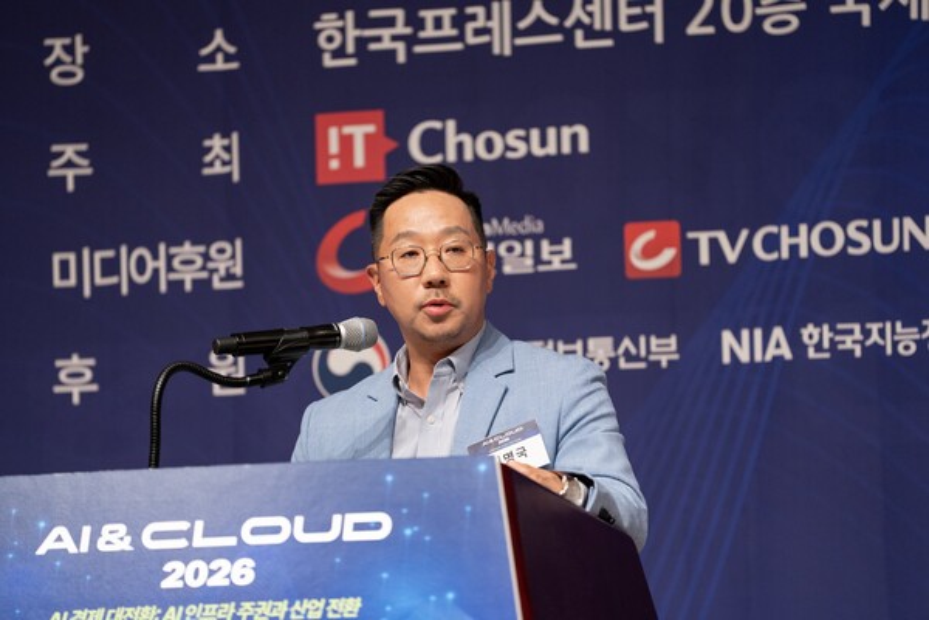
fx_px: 5161
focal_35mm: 200
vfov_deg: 6.9
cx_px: 464
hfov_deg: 10.3
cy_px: 310
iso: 1600
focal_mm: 200
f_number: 2.8
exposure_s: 1/125
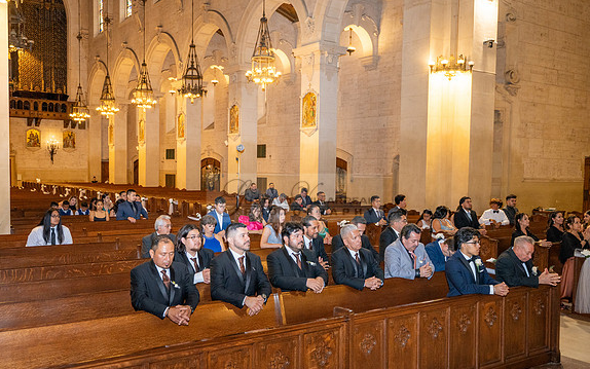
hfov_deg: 55.3
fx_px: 563
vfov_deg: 36.3
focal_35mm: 35
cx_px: 296
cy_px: 198
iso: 800
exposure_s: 1/125
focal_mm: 23.1
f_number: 2.8
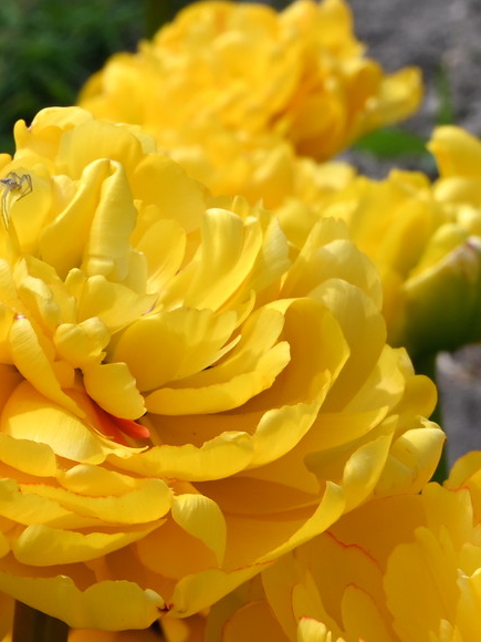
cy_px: 475
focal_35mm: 175
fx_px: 3242
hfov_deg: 8.5
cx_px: 146
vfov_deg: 11.3
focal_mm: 55
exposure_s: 1/80
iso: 100
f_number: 16
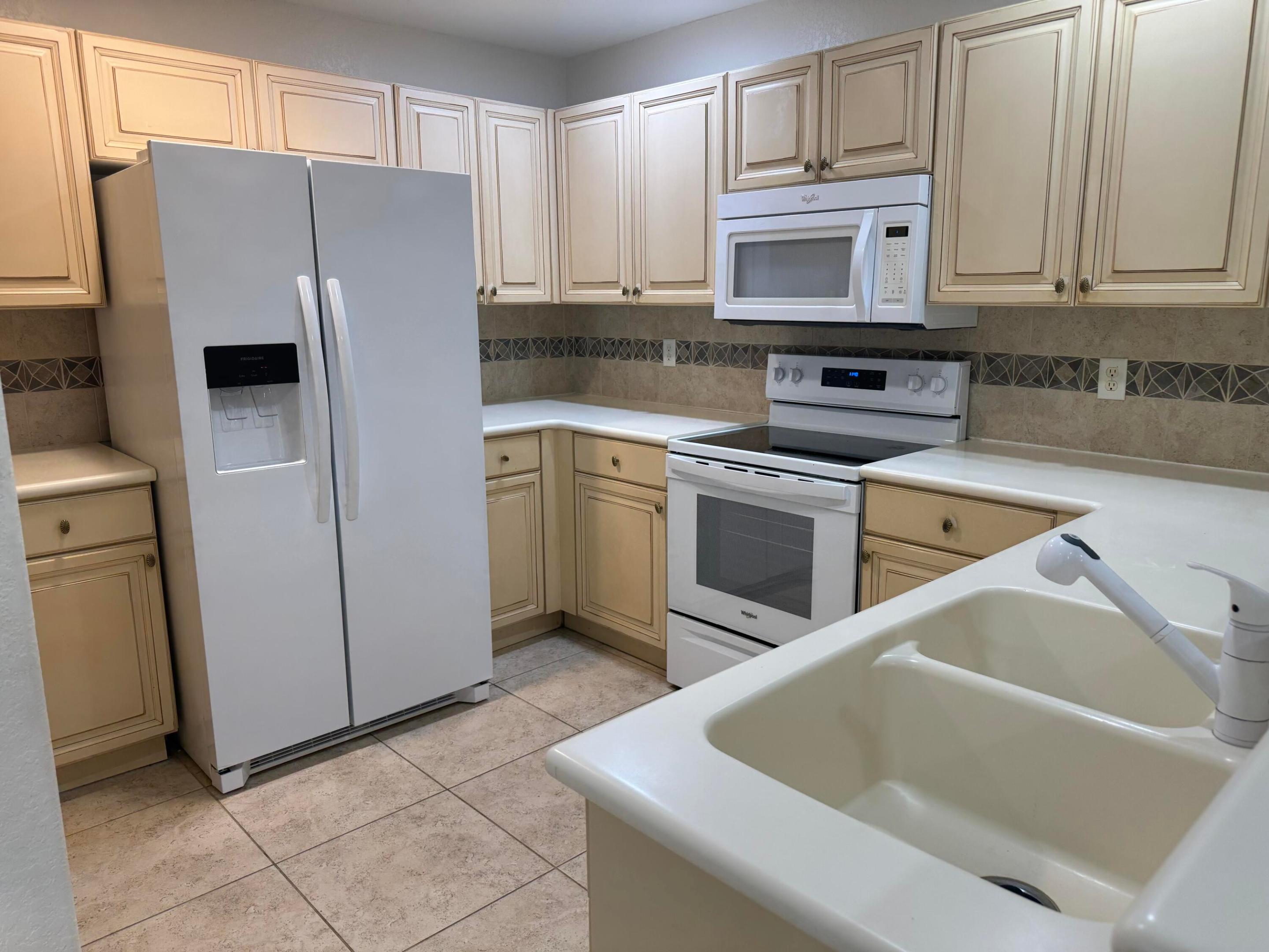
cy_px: 476
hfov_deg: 71.6
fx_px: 880
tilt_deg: -11.8
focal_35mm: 24
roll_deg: +0.2
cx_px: 634
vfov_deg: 56.8
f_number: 1.78
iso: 100
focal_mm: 6.76
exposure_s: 1/120
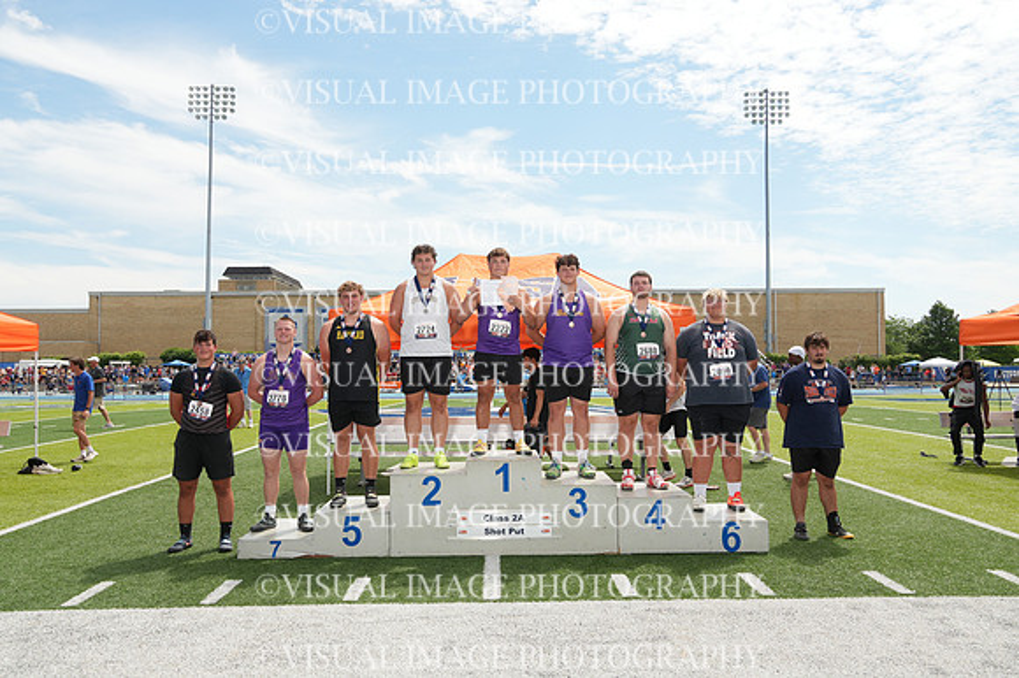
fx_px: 849
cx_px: 510
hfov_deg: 62.0
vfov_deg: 43.6
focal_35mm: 30
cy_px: 339
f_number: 9
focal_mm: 20
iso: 100
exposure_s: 1/160
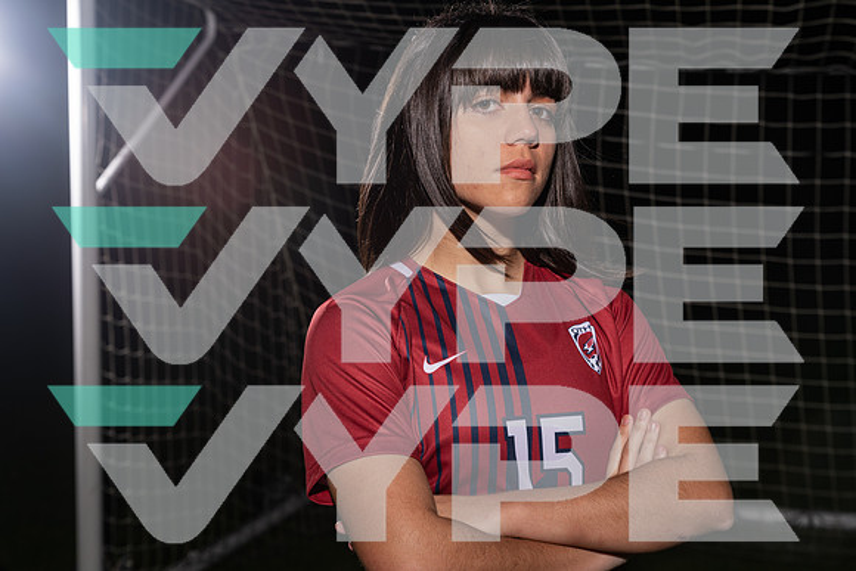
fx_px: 1308
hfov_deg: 36.2
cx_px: 428
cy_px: 286
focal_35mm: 55
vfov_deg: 24.6
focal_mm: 55
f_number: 5.6
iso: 100
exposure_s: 1/250
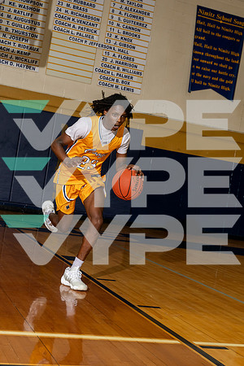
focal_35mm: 60
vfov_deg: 33.4
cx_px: 122
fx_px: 610
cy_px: 183
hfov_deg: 22.6
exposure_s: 1/250
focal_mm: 60
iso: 800
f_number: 8
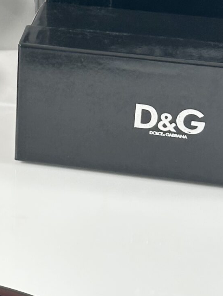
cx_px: -99
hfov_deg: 8.7
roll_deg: +1.0
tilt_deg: -29.1
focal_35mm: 168
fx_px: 1442
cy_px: 113
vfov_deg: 11.8
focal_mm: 6.86
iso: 100
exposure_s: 1/100
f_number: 1.78
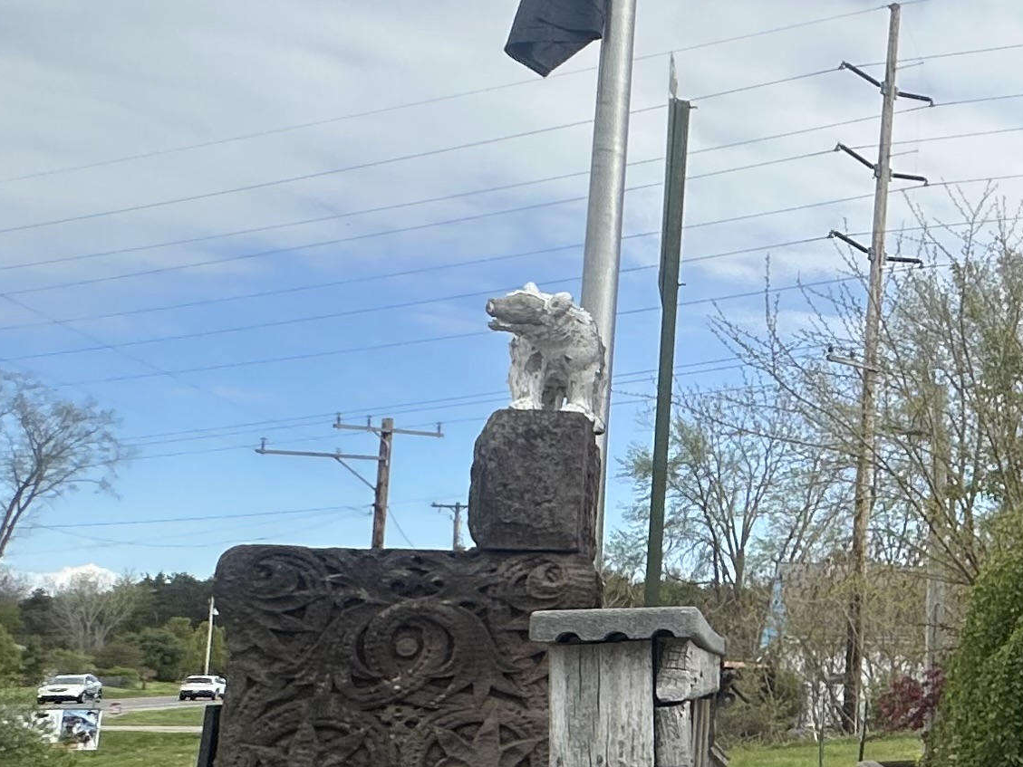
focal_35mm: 50
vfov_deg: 29.0
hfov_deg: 26.0
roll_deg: +0.4
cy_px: 478
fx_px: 1478
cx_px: 1599
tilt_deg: +6.9
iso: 50
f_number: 2.2
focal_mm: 2.22
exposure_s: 1/1984
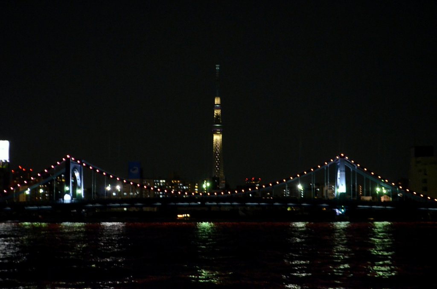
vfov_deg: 18.8
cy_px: 144
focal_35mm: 72
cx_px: 218
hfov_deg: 28.1
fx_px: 872
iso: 3200
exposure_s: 1/15
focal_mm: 48
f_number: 5.6
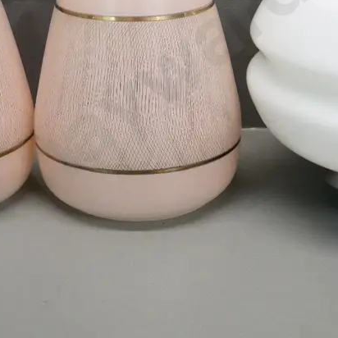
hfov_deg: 21.9
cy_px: 62
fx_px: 873
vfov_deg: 21.6
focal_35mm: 79
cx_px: 187
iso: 3200
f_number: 3.9
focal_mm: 18
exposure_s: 1/320
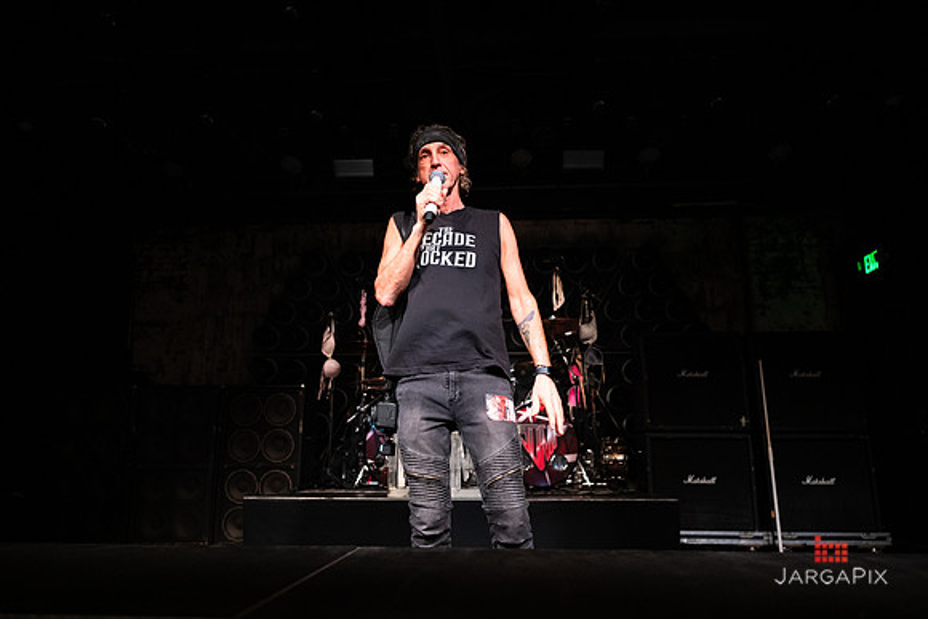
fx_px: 658
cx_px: 461
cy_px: 305
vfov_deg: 50.4
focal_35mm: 26
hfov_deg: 70.3
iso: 6400
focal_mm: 24
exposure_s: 1/250
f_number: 2.8
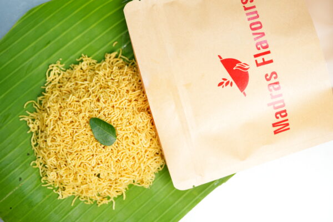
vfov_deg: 15.2
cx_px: 166
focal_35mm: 90
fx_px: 832
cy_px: 111
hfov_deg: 22.6
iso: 1250
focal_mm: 90
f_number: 3.5
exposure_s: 1/250
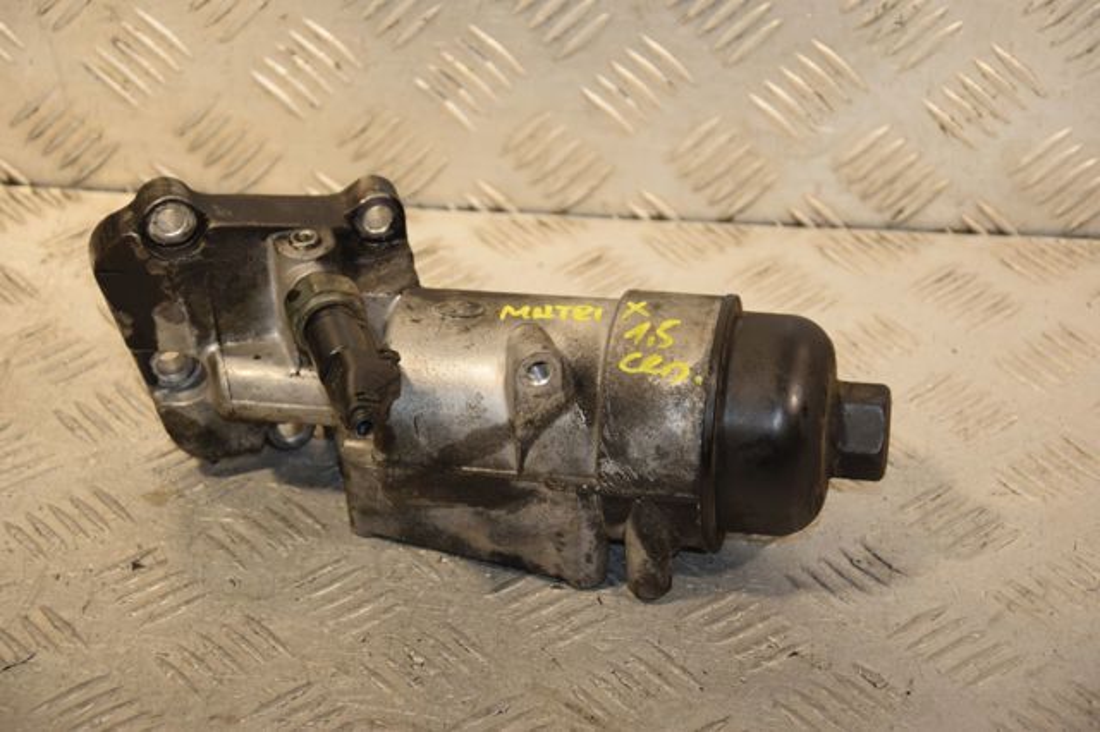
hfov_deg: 19.5
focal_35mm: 105
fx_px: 3207
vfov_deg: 13.0
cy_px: 366
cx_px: 550
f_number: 5.3
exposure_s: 1/200
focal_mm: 70
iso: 800
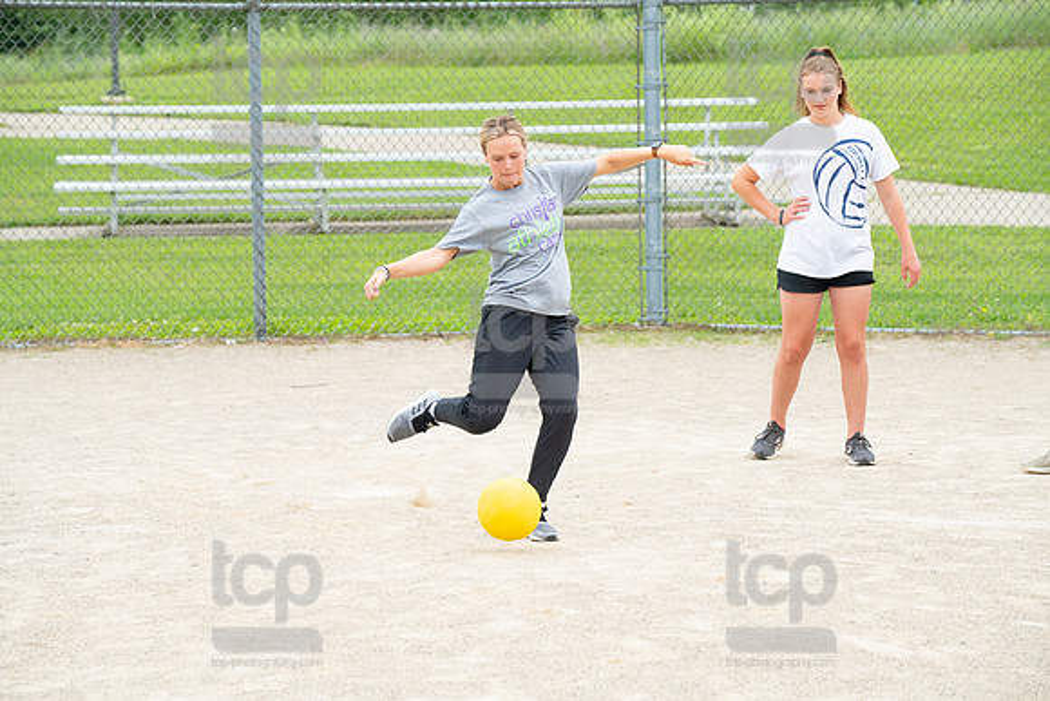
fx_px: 3792
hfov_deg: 15.8
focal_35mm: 130
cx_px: 525
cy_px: 350
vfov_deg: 10.6
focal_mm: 130
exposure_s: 1/1000
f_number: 5.6
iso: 1250
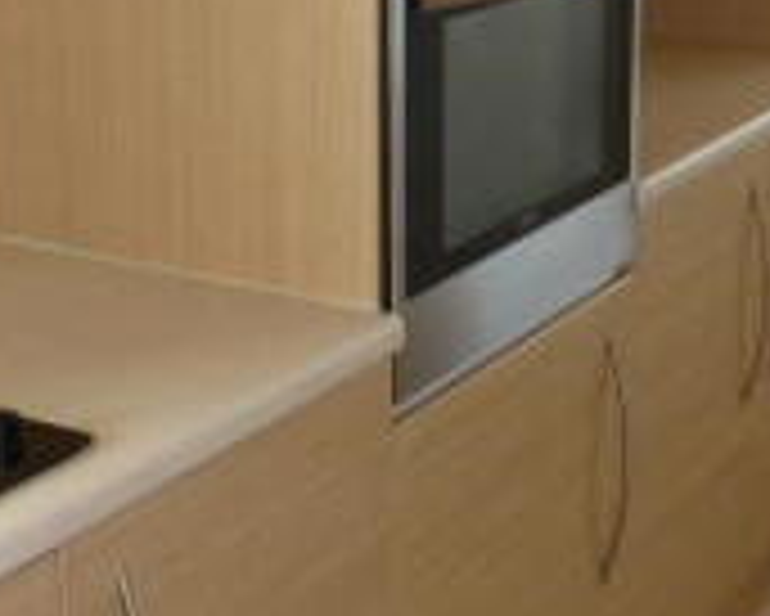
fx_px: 1824
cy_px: 128
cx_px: 466
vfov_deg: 19.0
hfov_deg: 23.8
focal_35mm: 80
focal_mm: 4.3
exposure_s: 1/60
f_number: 3.3
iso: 320
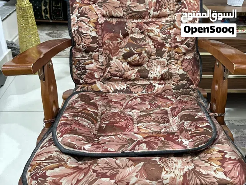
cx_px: 123
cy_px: 92
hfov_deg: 71.6
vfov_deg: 56.8
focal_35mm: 24
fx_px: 171
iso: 500
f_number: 1.78
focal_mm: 6.86
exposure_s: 1/50
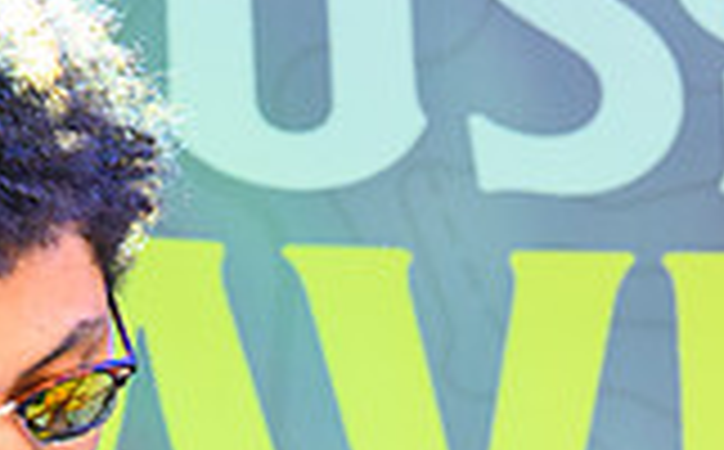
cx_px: 207
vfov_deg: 2.6
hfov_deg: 4.1
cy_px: 862
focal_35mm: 508
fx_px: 10006
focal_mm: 92
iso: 1000
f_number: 8
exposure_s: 1/15
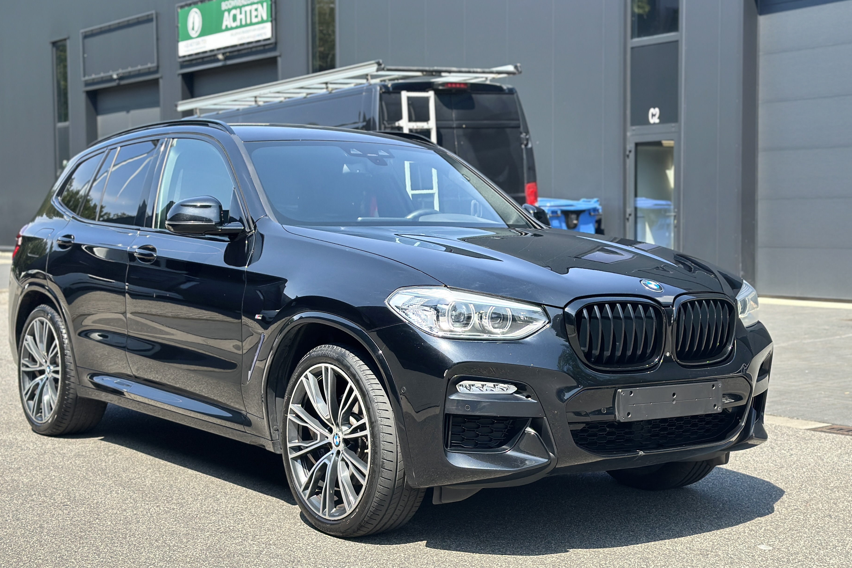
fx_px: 1302
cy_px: 255
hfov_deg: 36.2
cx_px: 401
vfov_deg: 24.6
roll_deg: +0.1
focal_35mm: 55
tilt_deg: -2.5
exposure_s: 1/1639
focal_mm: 6.86
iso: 100
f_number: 1.78
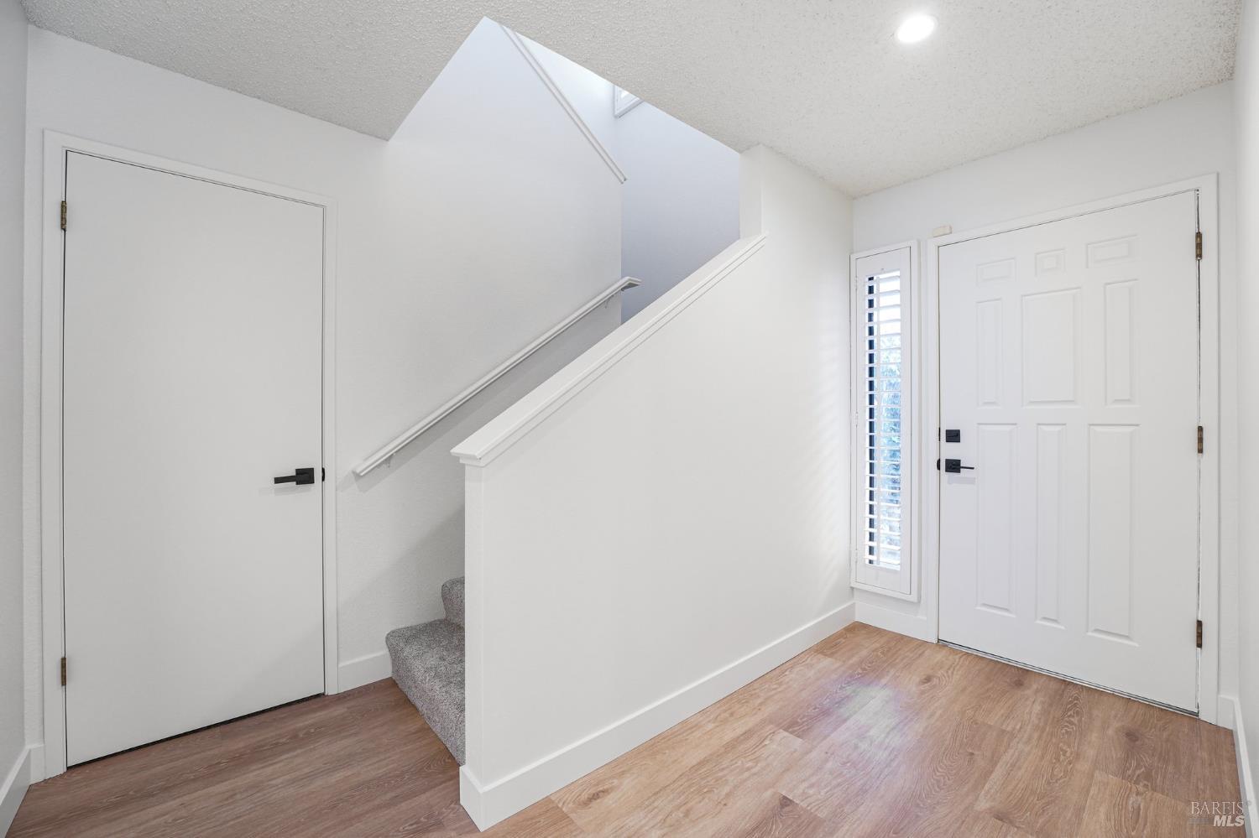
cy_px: 419
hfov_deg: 104.3
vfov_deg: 81.2
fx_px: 489
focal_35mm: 14
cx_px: 630
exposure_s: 1/40
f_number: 8
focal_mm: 14
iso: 640
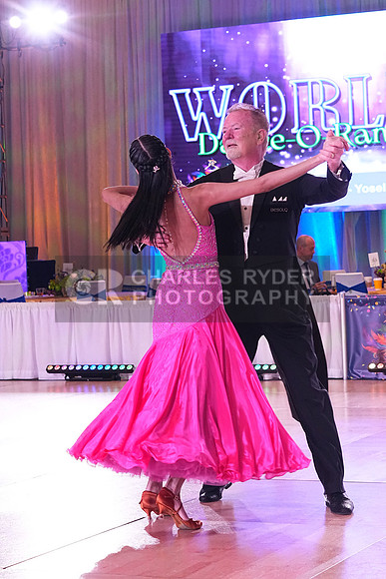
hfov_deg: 14.1
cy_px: 290
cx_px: 193
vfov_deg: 21.0
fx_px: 1559
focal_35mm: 97
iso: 3200
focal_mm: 65
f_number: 6.3
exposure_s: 1/250
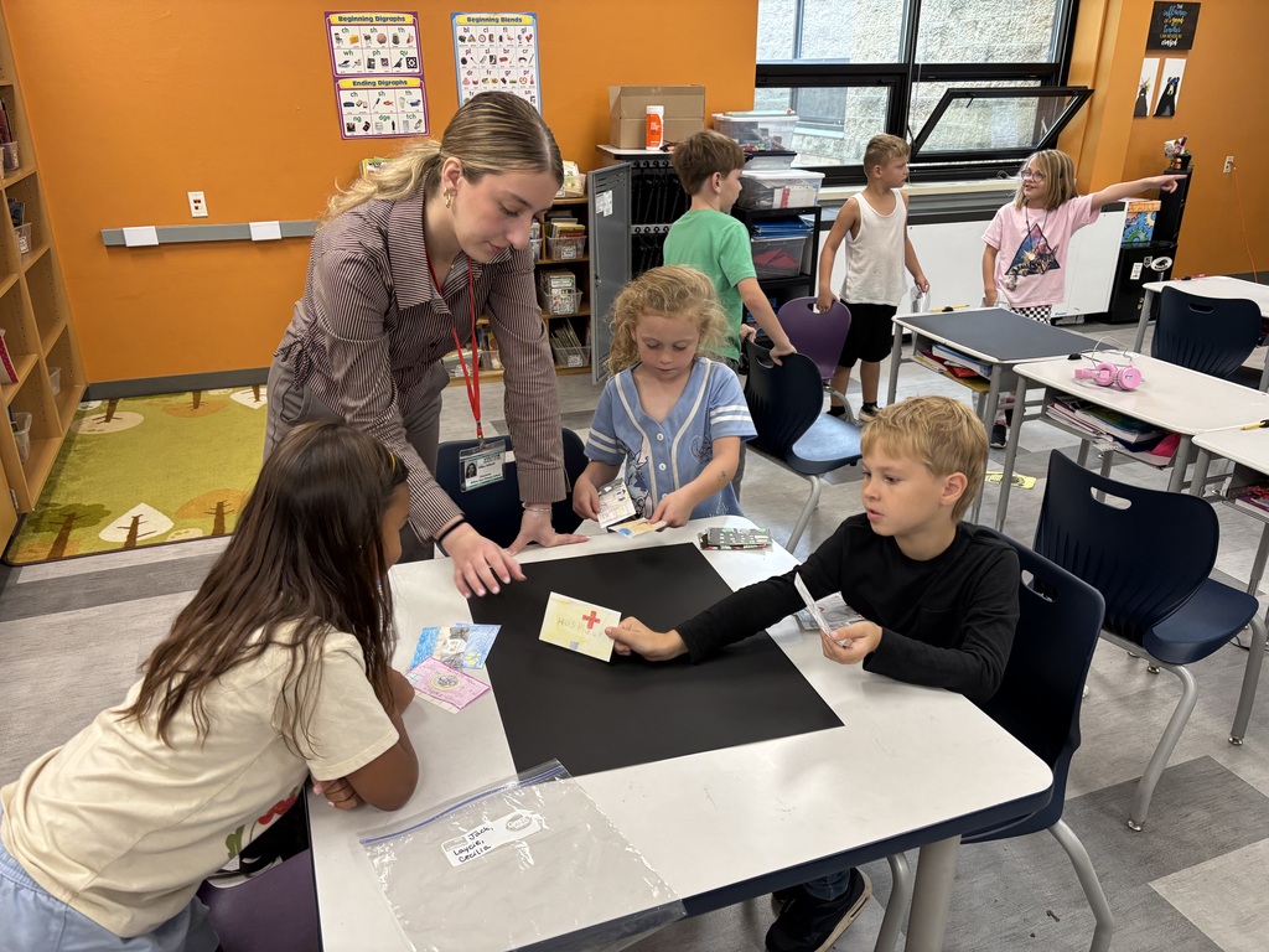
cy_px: 476
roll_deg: -0.1
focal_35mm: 26
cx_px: 634
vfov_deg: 53.1
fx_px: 953
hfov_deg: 67.3
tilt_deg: -22.5
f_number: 1.6
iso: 160
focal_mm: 5.96
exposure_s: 1/60
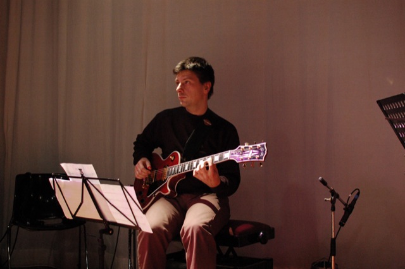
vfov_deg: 25.7
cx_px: 202
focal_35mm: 52
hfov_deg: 37.9
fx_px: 590
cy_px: 134
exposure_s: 1/40
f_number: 3.2
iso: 1600
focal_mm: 35
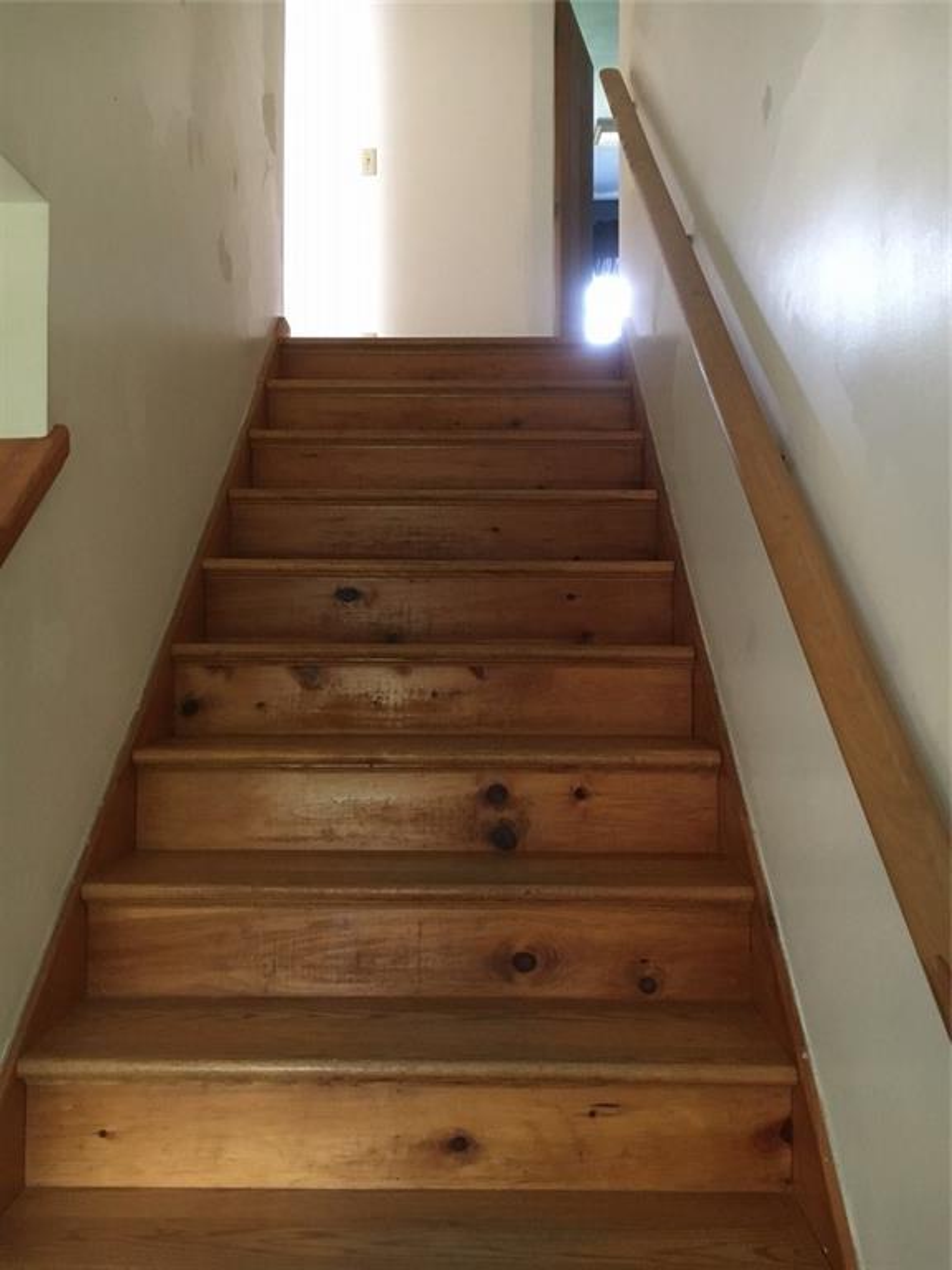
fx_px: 1063
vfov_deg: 61.7
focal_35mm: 29
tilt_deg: +1.2
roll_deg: -0.1
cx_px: 476
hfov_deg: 48.2
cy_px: 635
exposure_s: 1/24
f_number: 2.2
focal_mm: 4.15
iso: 200
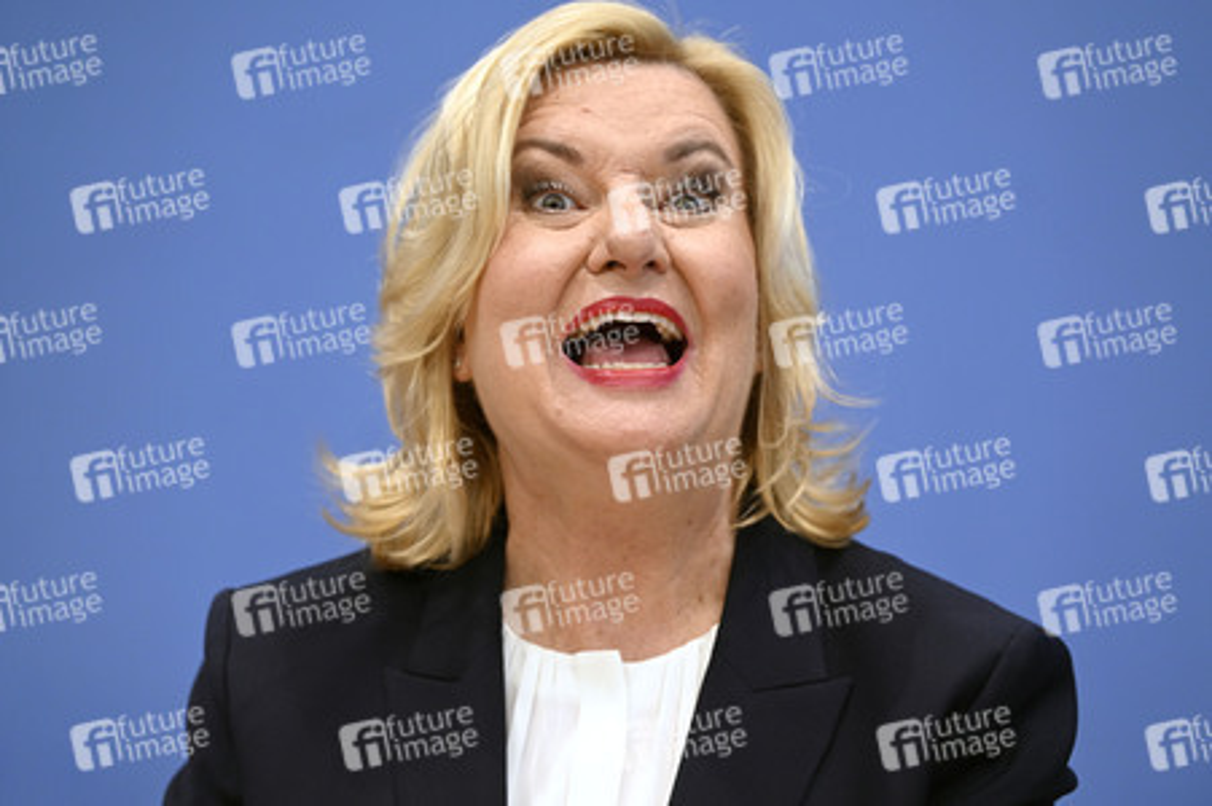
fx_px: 5383
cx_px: 606
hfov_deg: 12.8
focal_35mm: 160
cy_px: 403
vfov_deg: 8.6
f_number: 3.5
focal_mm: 160
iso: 2000
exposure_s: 1/640
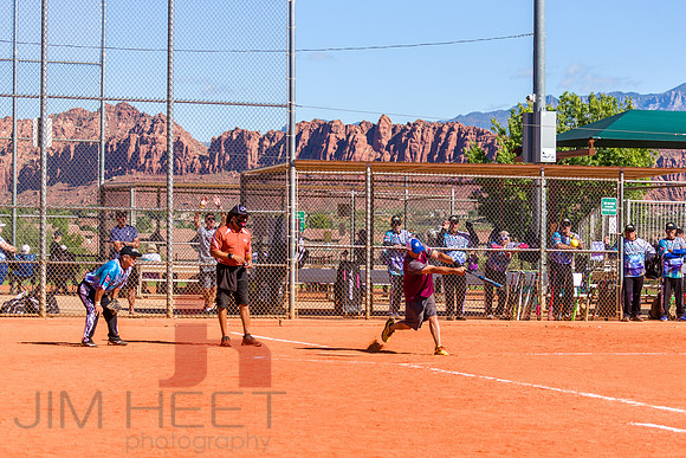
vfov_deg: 12.3
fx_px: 2119
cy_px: 279
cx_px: 386
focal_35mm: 111
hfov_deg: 18.4
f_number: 5.6
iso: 400
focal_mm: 80
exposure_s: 1/1600
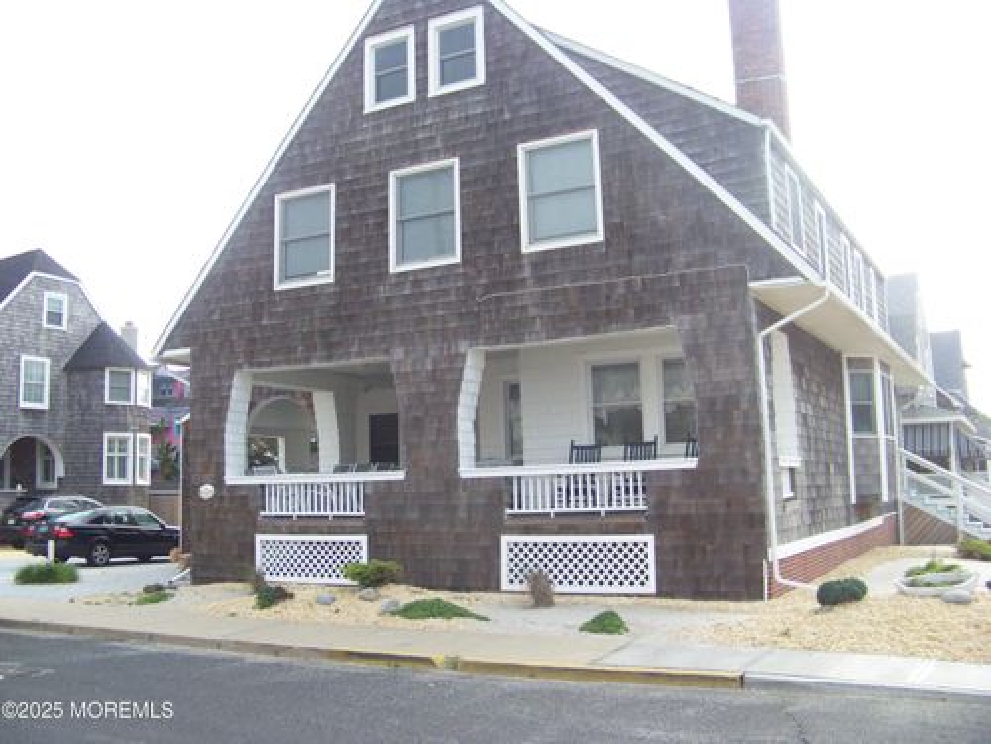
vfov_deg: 39.7
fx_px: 1031
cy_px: 372
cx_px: 496
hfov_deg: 51.4
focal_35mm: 36
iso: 69
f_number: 2.8
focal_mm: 5.85
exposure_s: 1/320
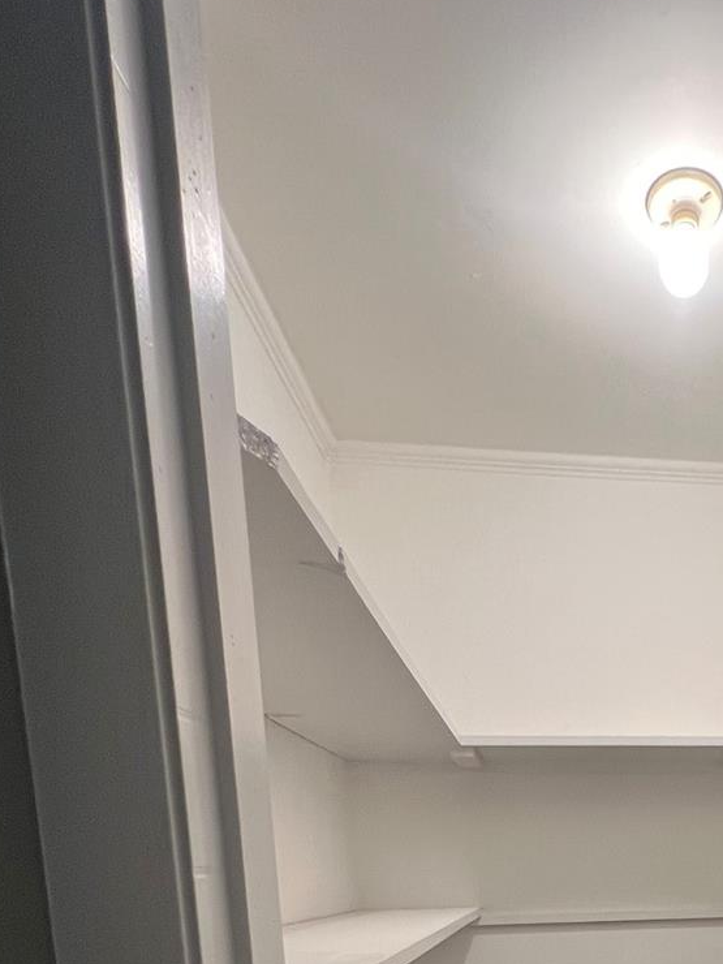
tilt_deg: -7.2
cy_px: 981
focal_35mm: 27
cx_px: 671
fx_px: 752
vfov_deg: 51.2
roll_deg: +1.5
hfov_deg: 45.7
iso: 125
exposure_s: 1/120
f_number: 1.8
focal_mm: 1.57
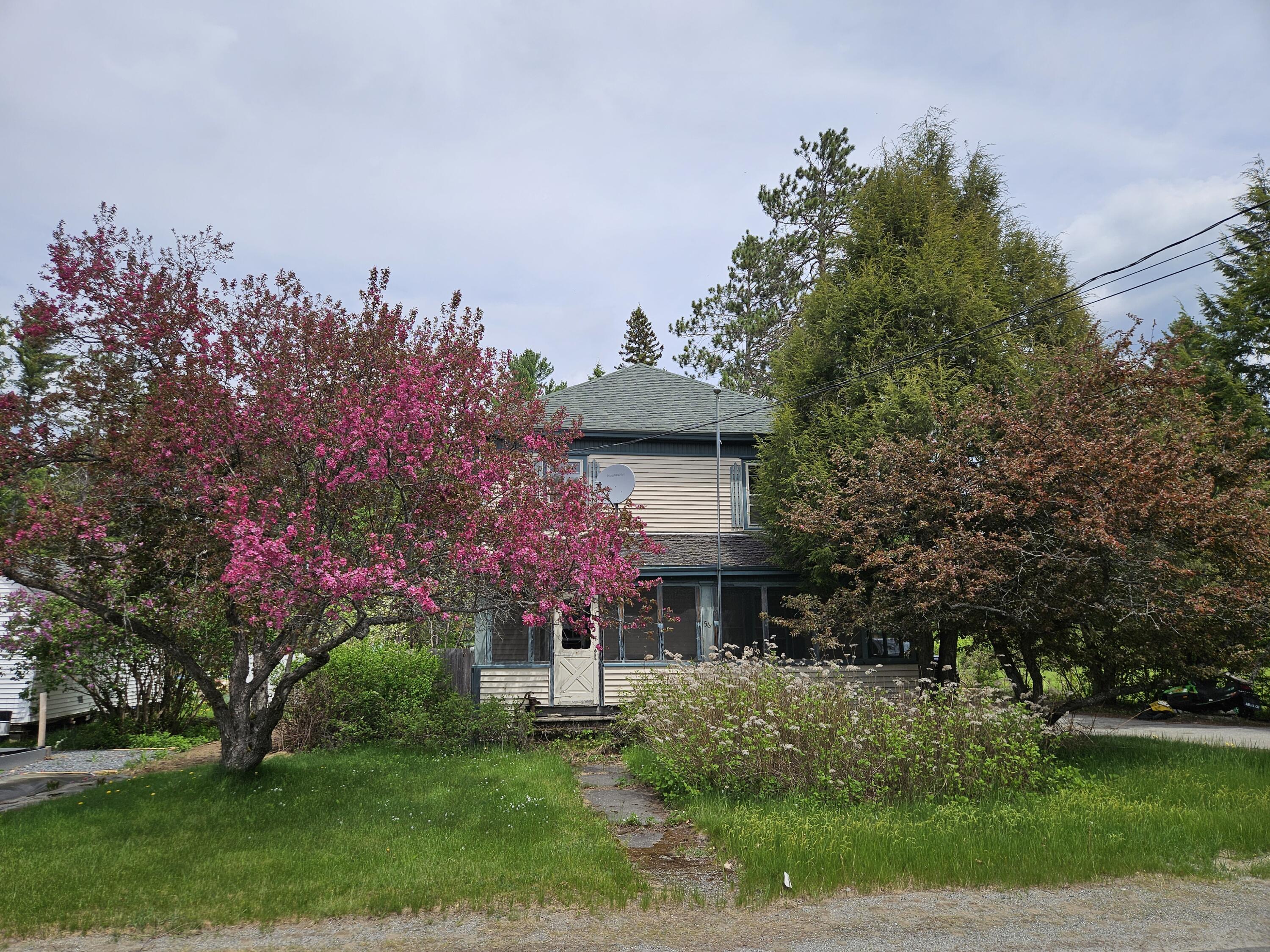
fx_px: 844
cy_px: 476
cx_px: 635
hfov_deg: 73.9
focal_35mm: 23
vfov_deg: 58.9
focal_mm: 5.4
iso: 25
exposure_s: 1/2671
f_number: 1.8
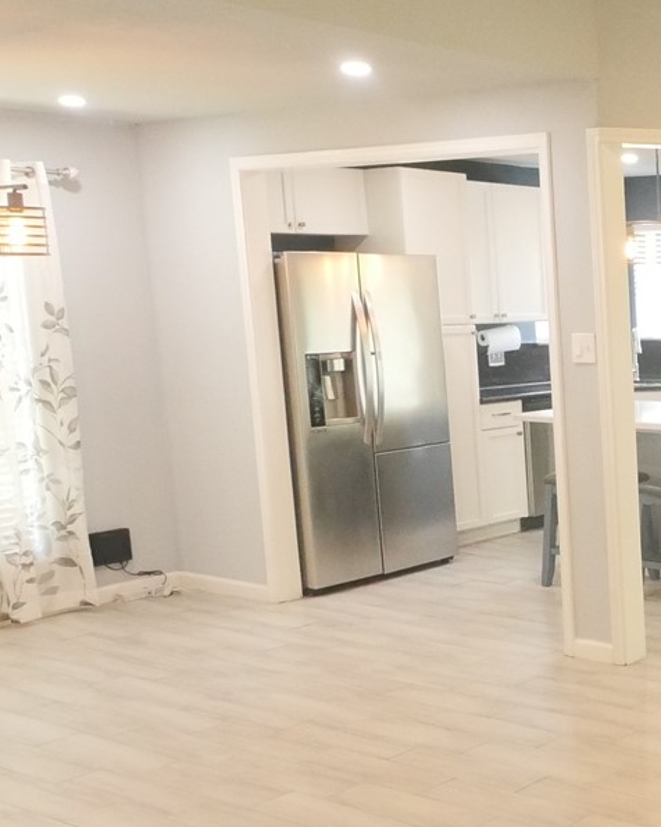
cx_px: 987
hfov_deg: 24.8
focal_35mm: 47
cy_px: 481
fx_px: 1149
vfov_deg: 39.4
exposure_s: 1/50
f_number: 5.6
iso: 3200
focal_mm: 7
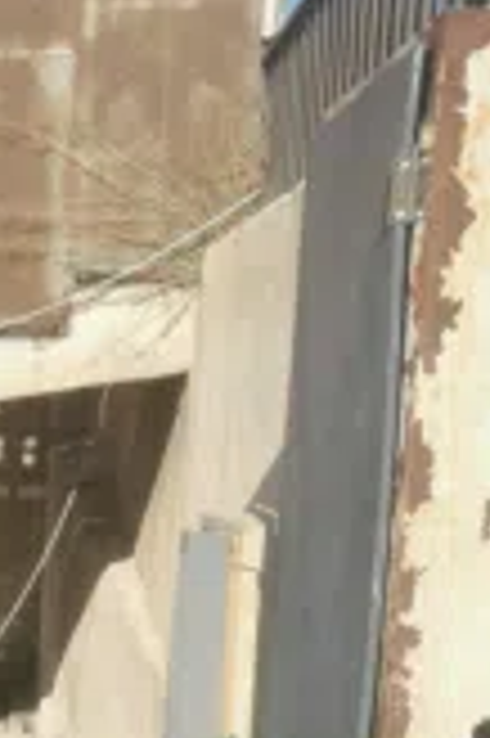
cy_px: 734
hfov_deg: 18.2
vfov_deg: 26.9
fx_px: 1453
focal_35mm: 71
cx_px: -90
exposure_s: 1/1183
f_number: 1.8
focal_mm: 5.3
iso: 50
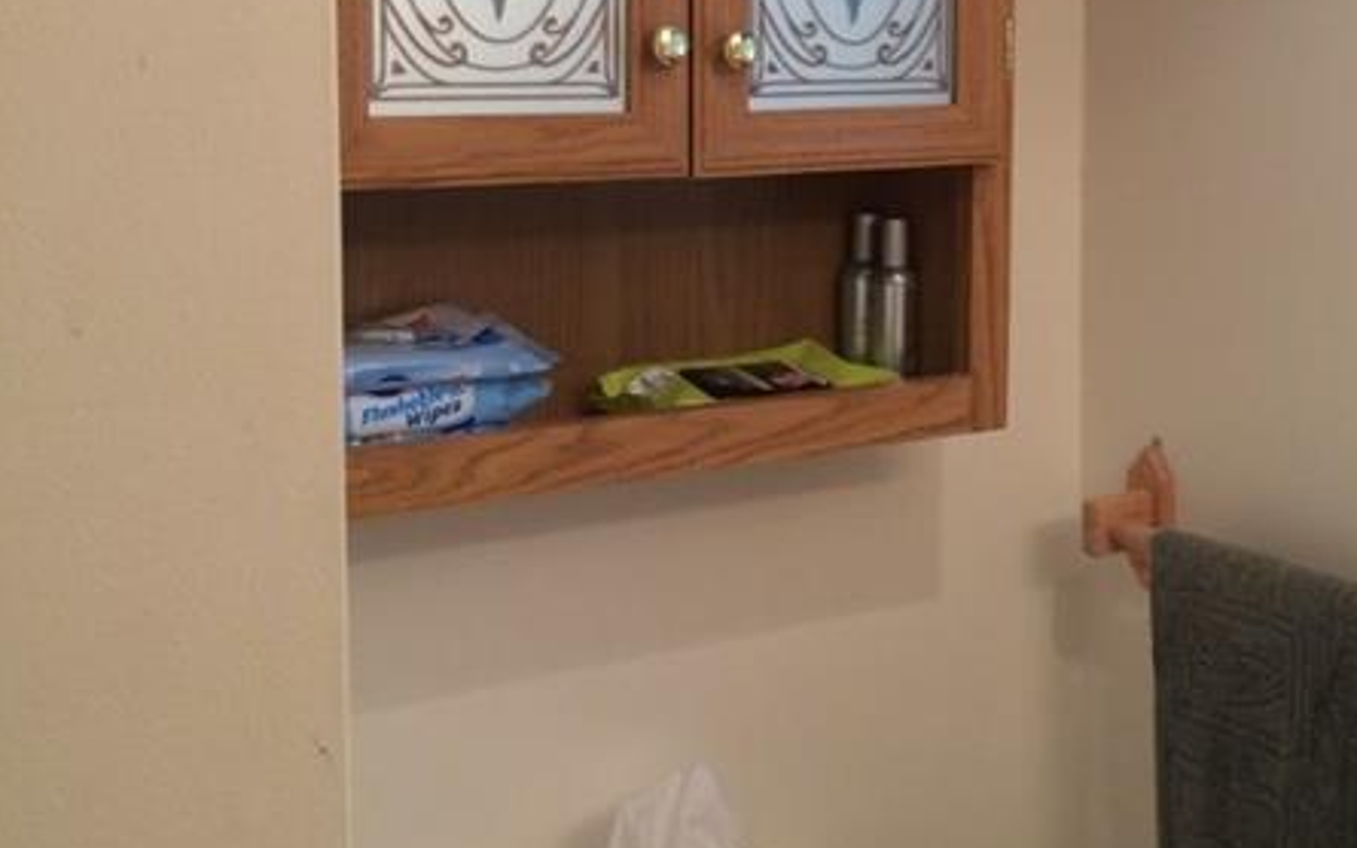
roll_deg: -0.1
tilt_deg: -7.2
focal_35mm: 53
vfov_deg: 24.1
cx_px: 851
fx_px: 1960
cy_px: 201
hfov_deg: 37.9
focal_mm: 4.15
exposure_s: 1/30
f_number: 2.2
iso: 64
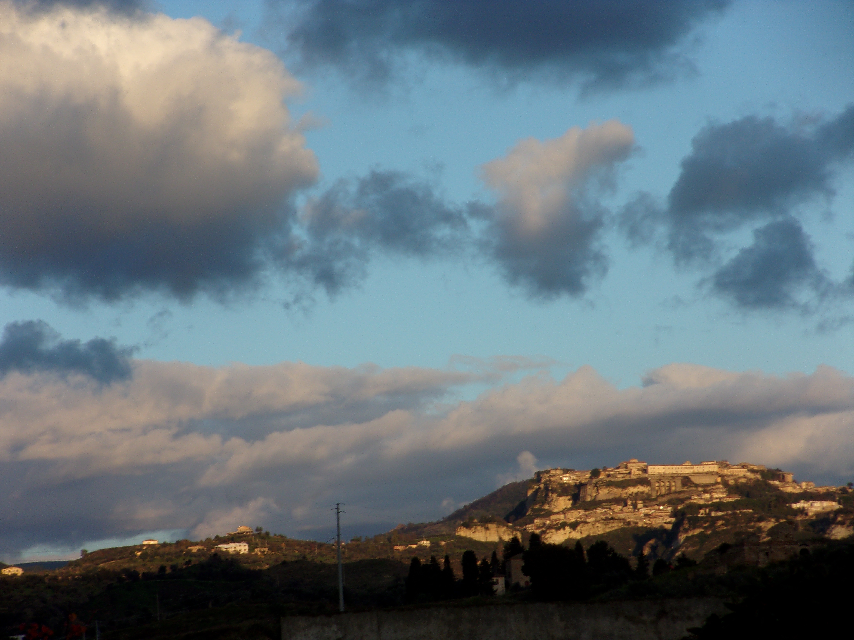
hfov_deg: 13.9
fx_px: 3503
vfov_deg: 10.4
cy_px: 320
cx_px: 427
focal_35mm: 142
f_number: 6.3
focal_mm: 25.5
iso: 80
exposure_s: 1/140
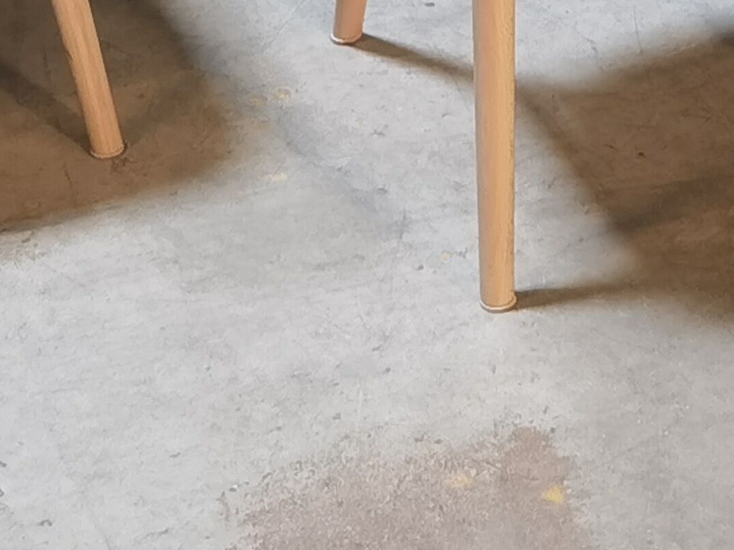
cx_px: 696
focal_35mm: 157
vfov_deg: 9.0
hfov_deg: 12.5
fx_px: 3328
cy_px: -461
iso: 200
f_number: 1.9
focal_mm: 6.71
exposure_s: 1/50
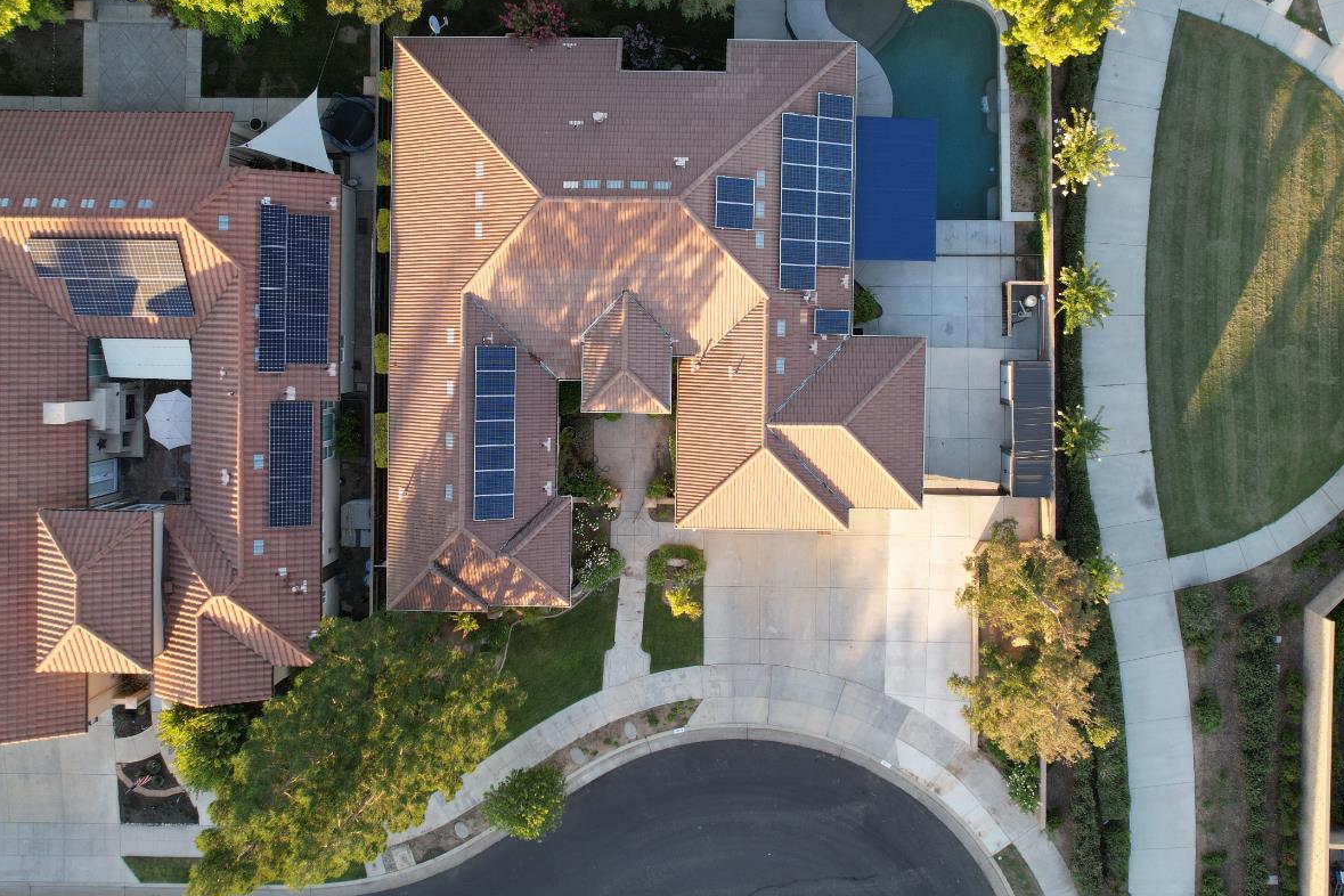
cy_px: 344
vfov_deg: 46.1
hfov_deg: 65.4
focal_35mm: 28
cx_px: 725
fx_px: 1045
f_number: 2.8
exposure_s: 1/160
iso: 140
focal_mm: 8.38
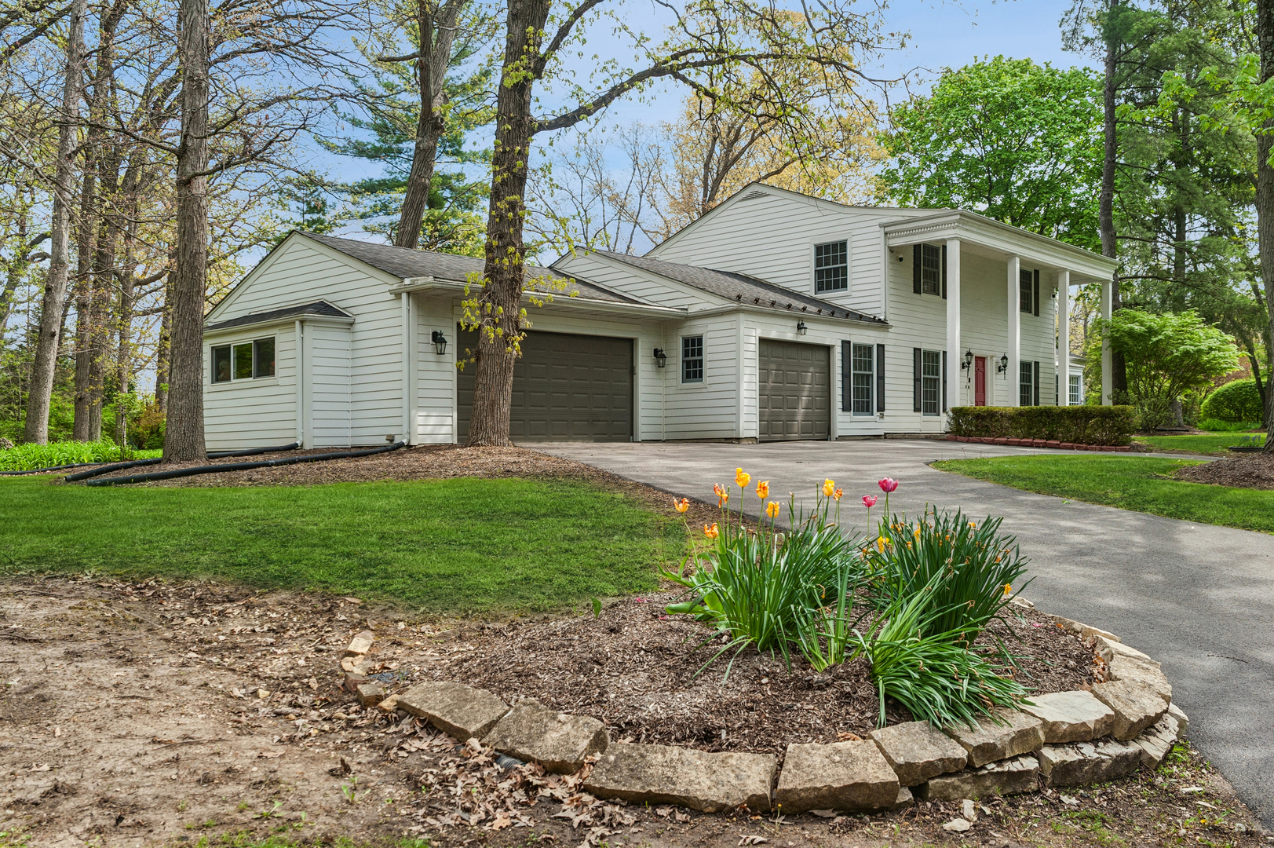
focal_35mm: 31
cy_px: 424
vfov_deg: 42.3
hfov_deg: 60.3
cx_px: 637
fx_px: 1096
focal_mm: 31
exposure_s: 1/400
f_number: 8
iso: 400
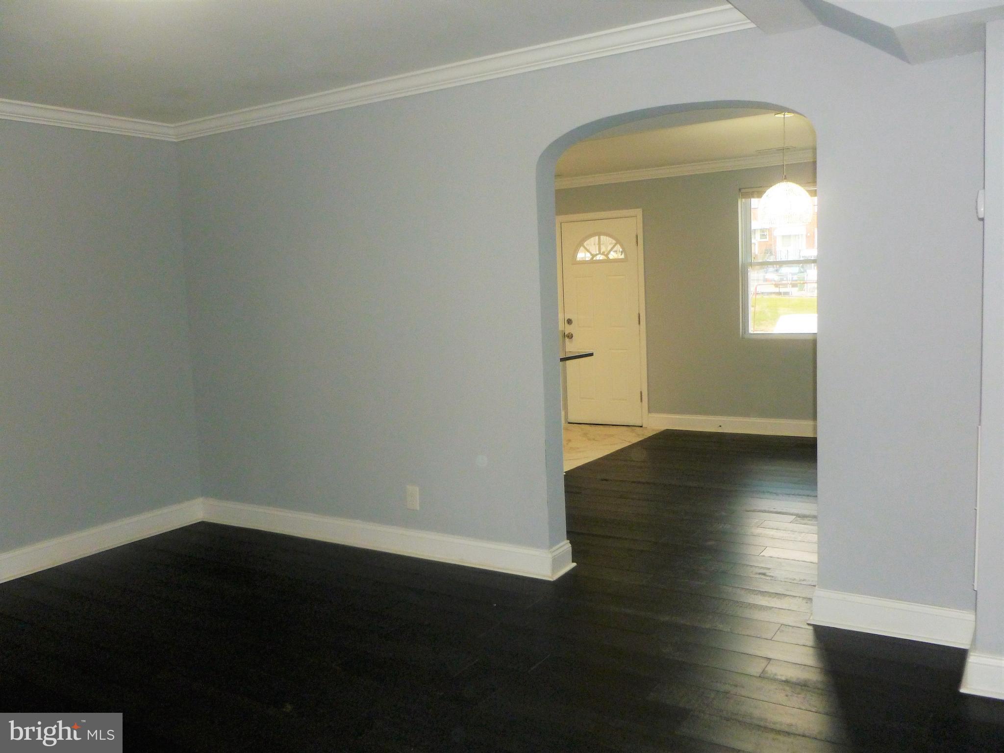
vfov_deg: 49.7
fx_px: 812
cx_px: 502
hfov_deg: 63.4
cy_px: 376
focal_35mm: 28
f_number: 3.3
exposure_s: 1/60
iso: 200
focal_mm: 5
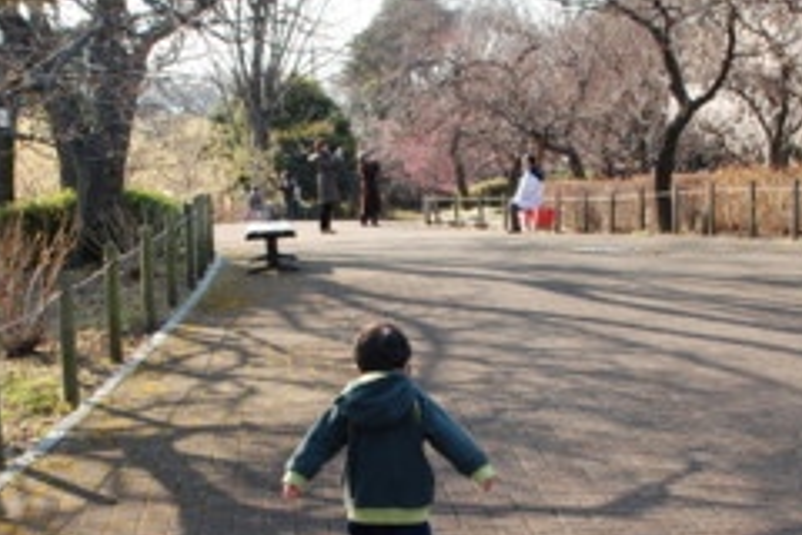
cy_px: 388
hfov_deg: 25.7
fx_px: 1760
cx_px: 424
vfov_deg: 17.2
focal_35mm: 79
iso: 400
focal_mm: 28
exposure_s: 1/250
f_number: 8
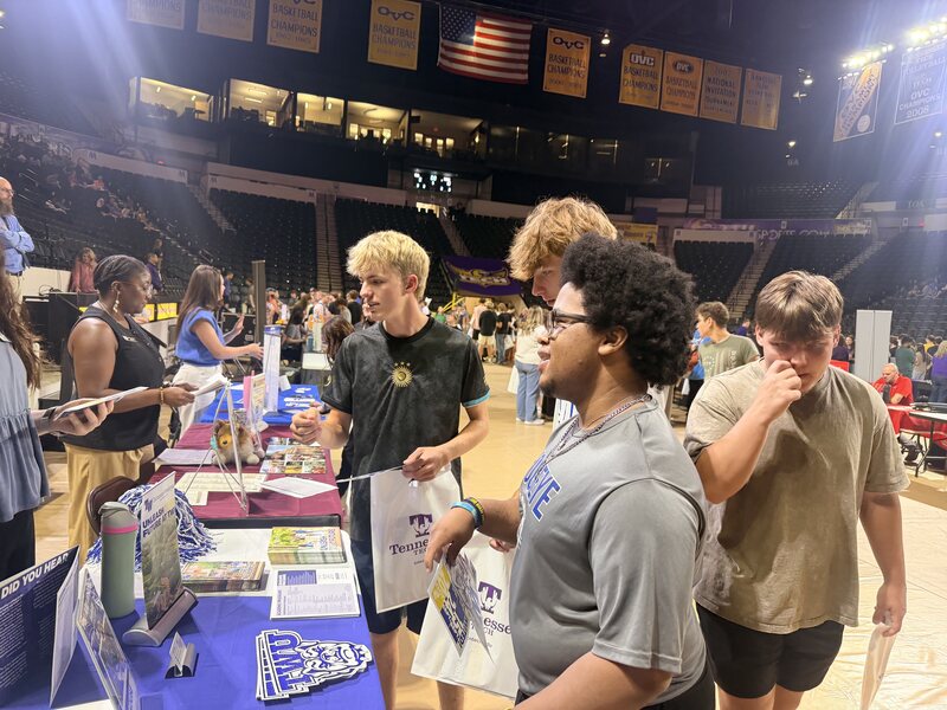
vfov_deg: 56.8
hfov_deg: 71.6
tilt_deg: -3.4
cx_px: 474
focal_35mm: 24
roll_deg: -3.1
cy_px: 355
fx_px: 657
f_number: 1.78
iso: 200
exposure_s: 1/121
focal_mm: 6.76
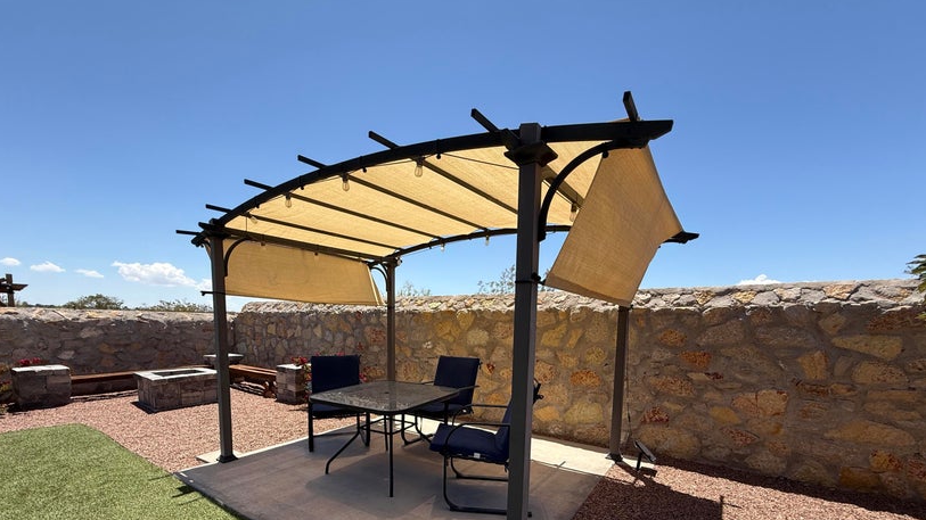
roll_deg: -0.7
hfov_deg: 99.3
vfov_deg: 64.8
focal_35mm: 16
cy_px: 357
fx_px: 393
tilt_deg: -4.4
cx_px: 444
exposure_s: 1/1613
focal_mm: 2.22
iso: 50
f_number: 2.2
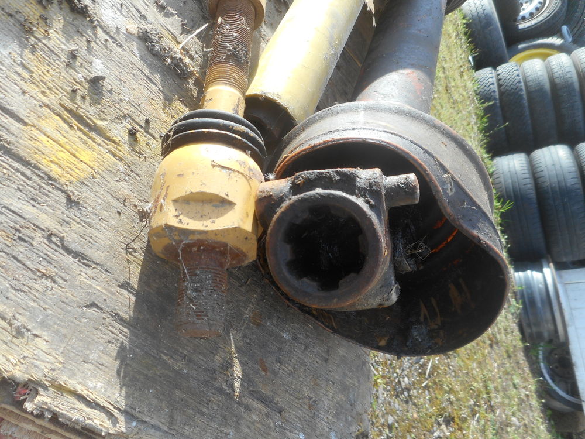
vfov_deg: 54.9
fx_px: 422
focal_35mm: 25
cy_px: 220
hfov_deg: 69.4
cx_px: 292
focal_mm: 4.5
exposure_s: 1/125
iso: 80
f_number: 3.7
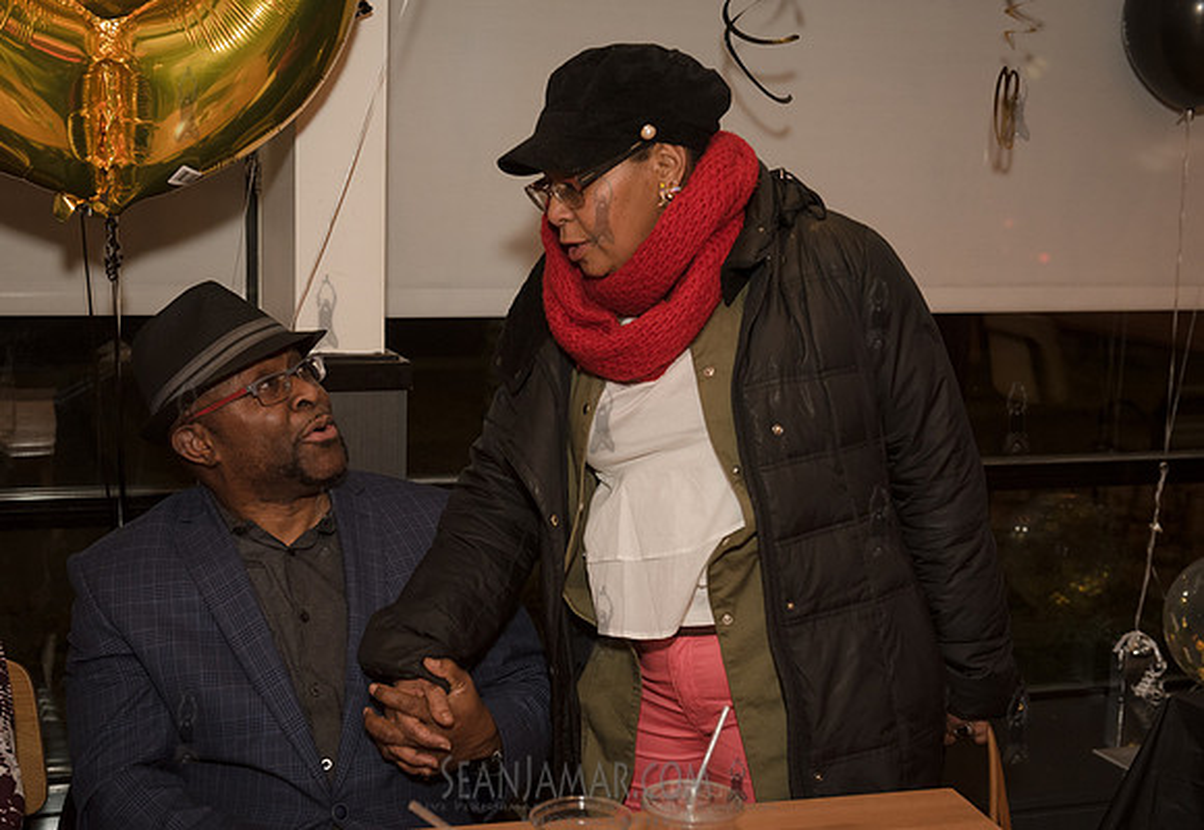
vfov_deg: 28.4
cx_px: 534
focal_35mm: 48
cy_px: 447
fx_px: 1639
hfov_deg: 40.3
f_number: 4.5
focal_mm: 44
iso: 1250
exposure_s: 1/320
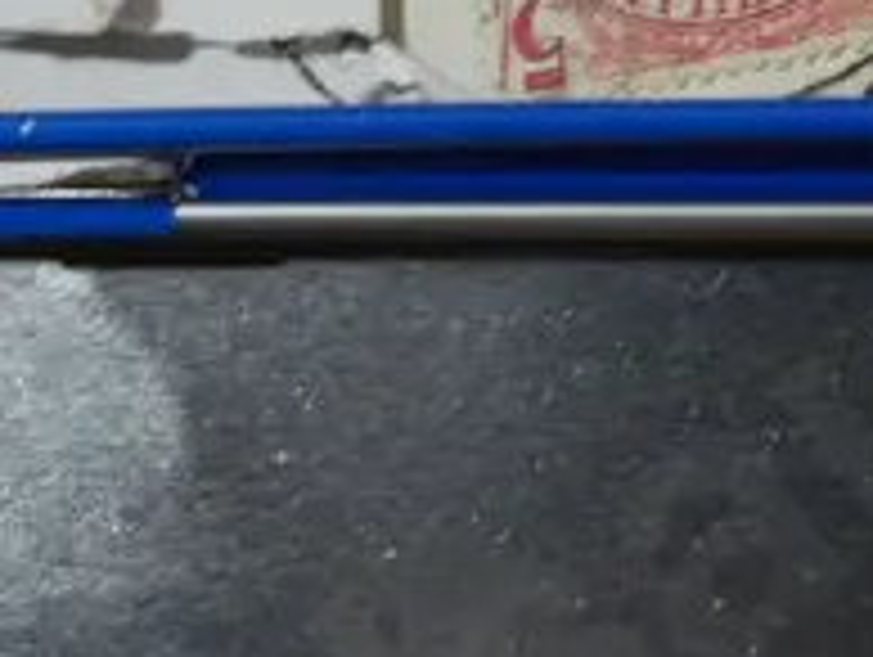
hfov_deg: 9.3
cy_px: 380
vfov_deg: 7.1
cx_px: 936
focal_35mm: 211
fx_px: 5328
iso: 320
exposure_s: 1/60
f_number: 5.6
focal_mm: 20
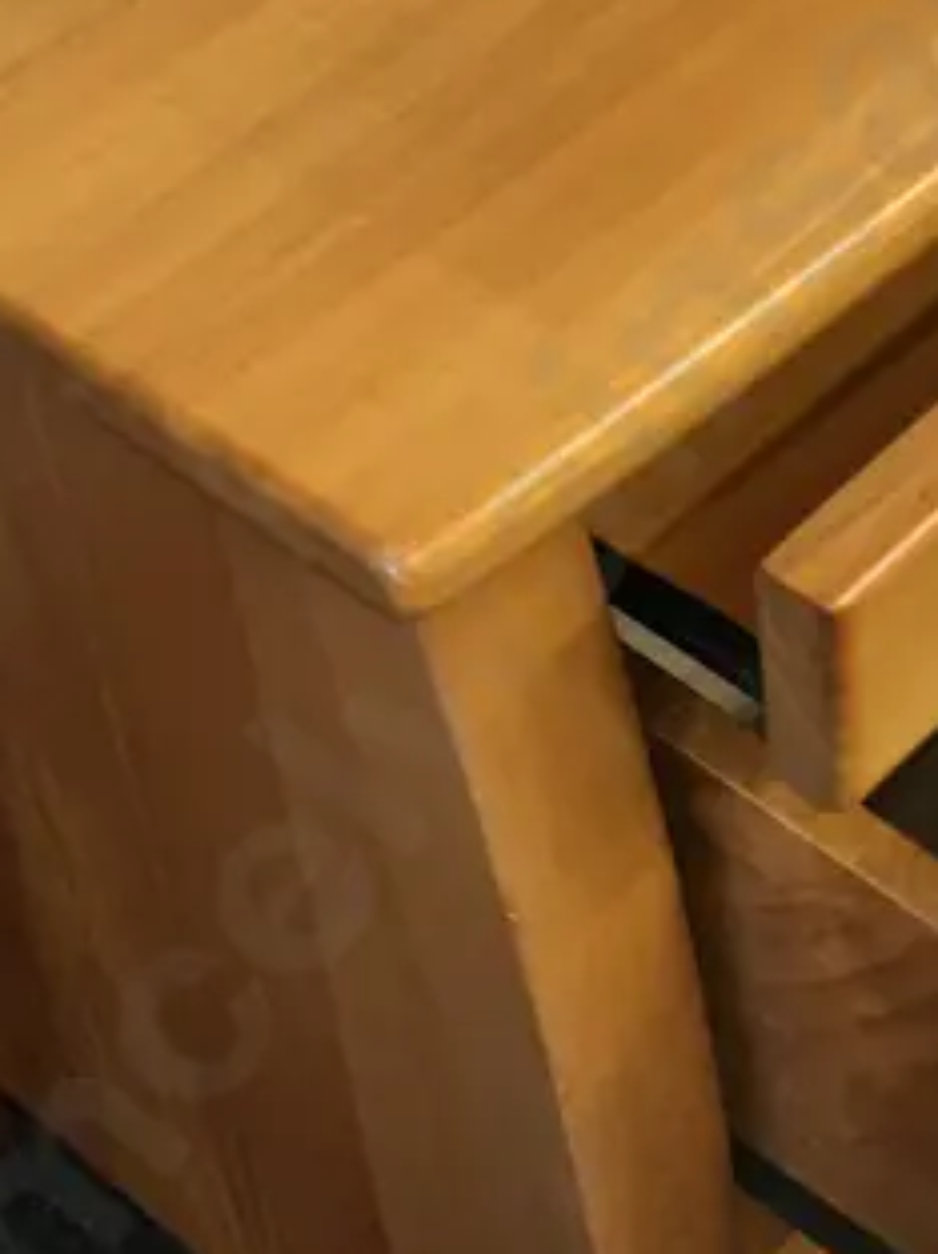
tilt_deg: -45.0
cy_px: 252
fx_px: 3439
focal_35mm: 95
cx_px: 770
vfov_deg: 20.4
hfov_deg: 15.4
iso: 50
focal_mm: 4.15
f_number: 2.2
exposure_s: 1/17
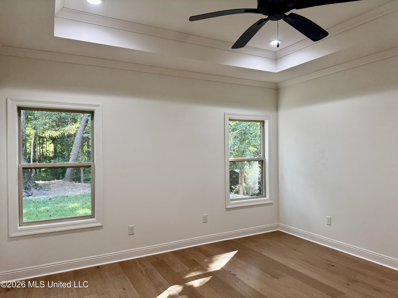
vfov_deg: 56.8
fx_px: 276
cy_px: 149
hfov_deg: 71.6
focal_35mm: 24
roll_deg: +0.9
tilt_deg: -0.7
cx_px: 199
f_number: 1.78
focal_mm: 6.76
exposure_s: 1/120
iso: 160
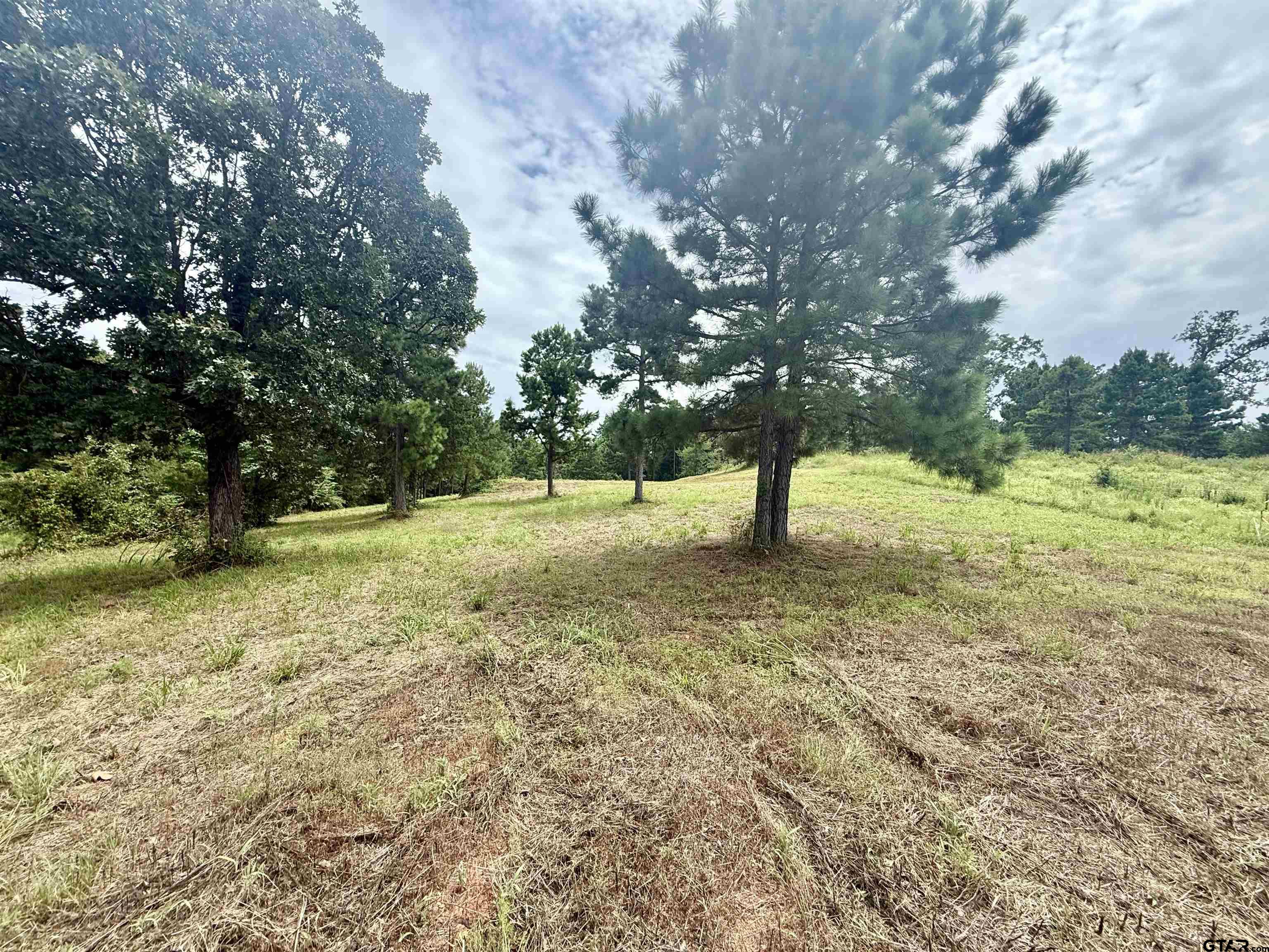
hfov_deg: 102.1
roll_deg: -2.7
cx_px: 634
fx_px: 513
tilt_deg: -0.2
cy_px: 476
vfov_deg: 85.7
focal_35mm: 14
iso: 64
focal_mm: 2.22
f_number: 2.2
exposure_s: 1/970
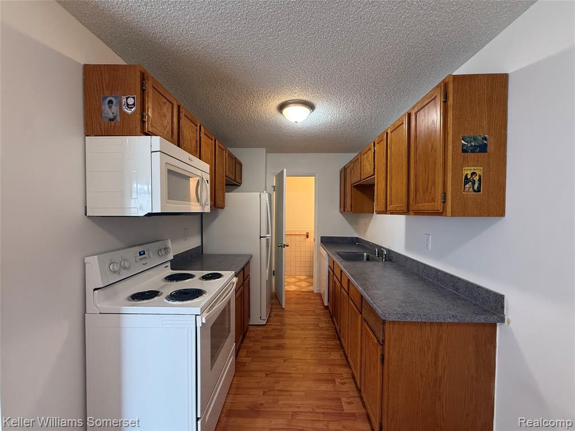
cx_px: 288
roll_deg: -0.6
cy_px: 216
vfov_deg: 85.7
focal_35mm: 14
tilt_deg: -0.8
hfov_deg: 102.1
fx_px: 233
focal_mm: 2.22
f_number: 2.2
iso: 250
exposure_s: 1/60
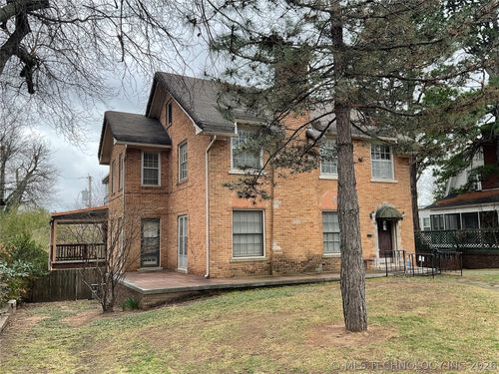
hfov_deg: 61.7
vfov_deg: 48.2
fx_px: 418
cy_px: 187
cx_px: 250
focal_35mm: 29
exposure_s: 1/167
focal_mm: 3
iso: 16
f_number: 1.8
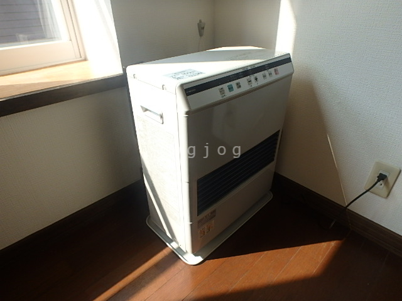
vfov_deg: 63.4
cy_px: 150
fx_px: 244
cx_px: 201
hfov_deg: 79.0
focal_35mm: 21
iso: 125
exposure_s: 1/200
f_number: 3.5
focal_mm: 3.7
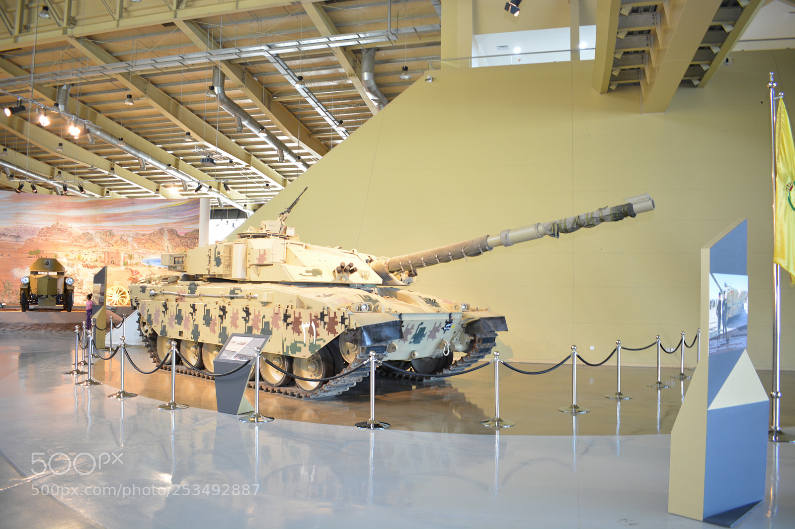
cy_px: 264
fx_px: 596
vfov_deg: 47.9
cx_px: 398
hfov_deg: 67.4
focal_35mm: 27
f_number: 3.5
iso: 400
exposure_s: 1/13
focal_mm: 18
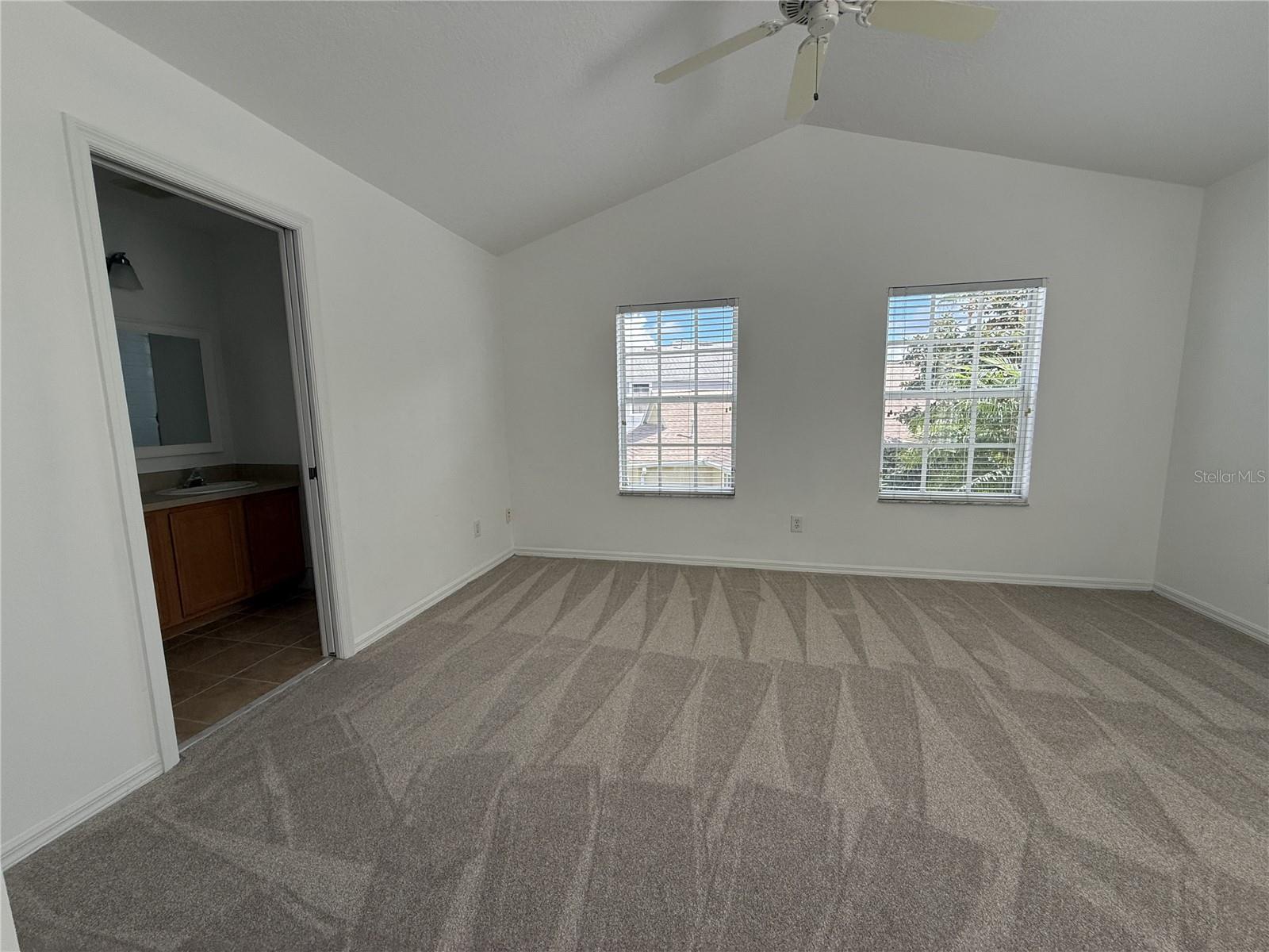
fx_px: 513
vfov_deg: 85.7
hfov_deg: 102.1
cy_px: 476
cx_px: 634
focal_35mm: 14
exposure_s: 1/298
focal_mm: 2.22
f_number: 2.2
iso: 64
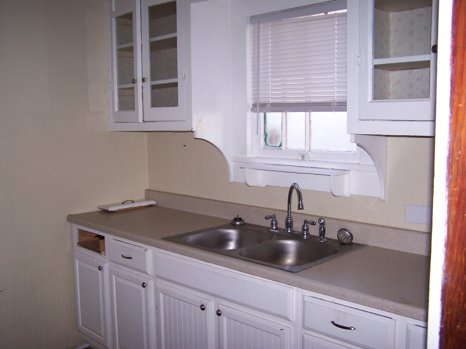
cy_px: 174
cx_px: 233
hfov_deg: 49.0
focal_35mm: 38
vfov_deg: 37.7
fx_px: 512
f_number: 2.8
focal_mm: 6.3
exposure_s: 1/60
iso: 140
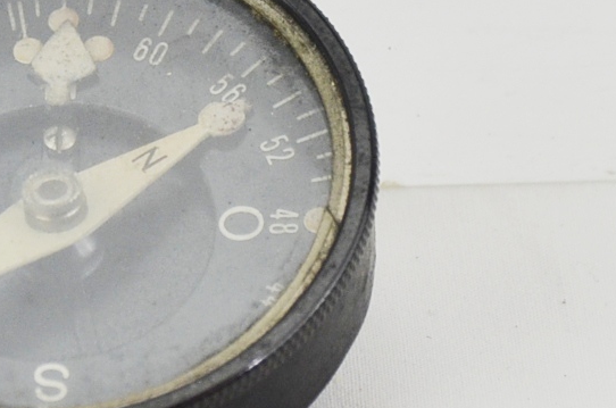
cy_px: 16
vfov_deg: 2.9
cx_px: 13
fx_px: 8145
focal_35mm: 477
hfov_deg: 4.3
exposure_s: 1/250
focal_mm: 70
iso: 640
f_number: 5.3
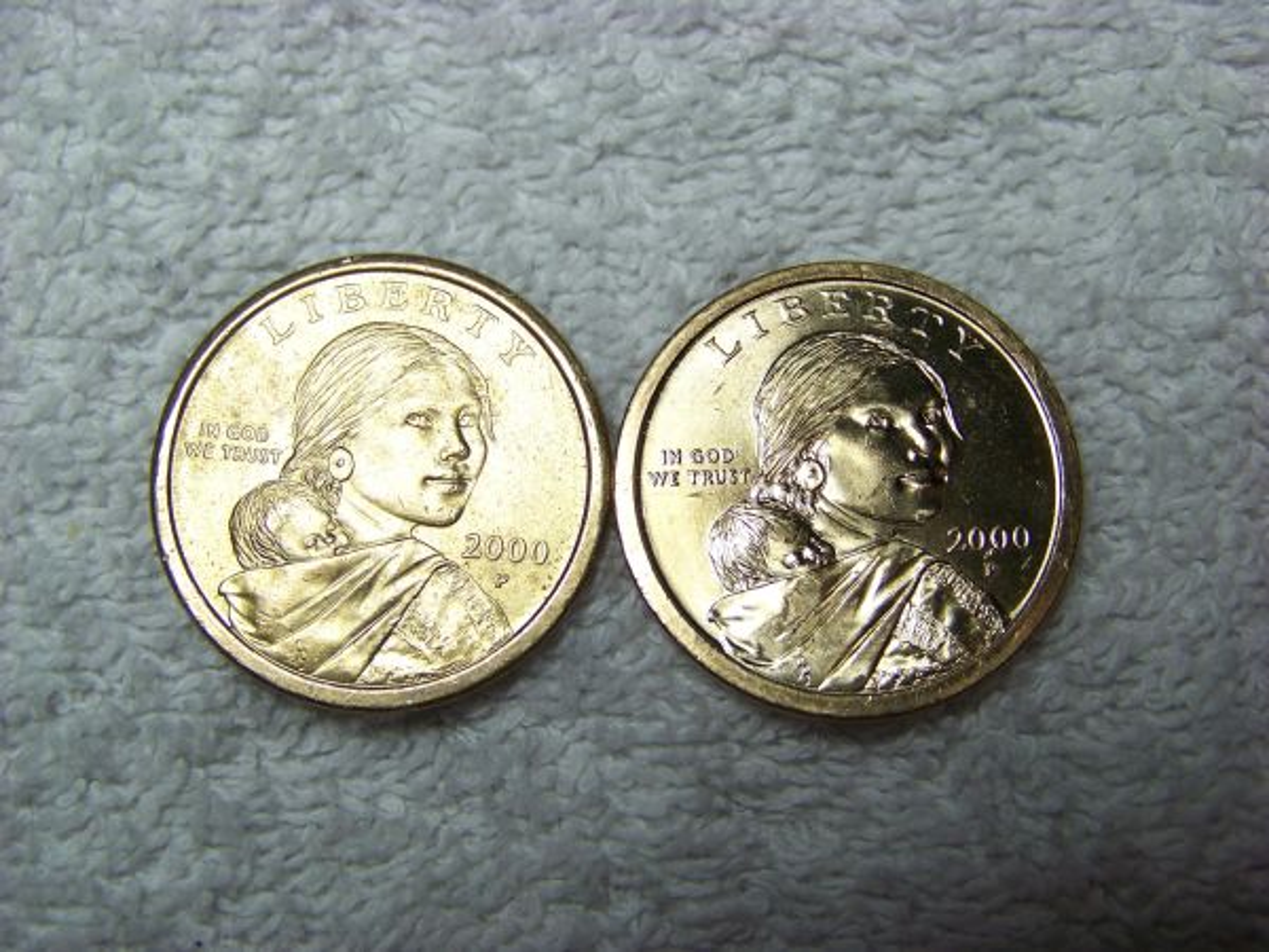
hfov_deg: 34.9
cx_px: 634
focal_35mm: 55
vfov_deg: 26.6
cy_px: 476
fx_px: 2016
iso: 63
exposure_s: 1/125
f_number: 3.2
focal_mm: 9.36
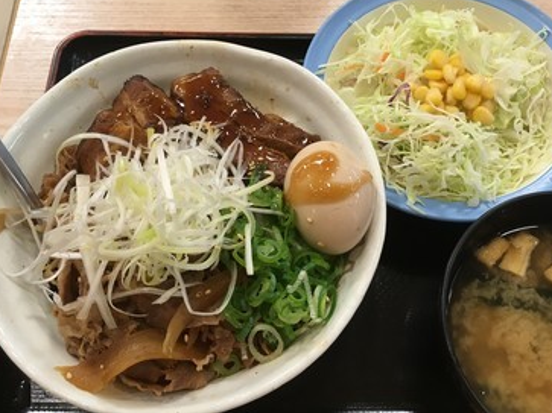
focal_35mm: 36
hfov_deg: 51.3
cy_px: 210
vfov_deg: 39.6
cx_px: 309
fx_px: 574
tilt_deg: -65.5
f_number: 2.2
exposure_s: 1/30
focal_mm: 4.15
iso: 50
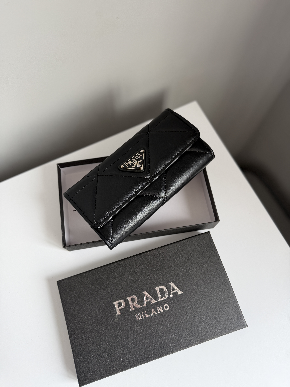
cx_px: 145
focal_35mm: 24
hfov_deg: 56.8
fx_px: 268
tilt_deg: -70.9
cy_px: 194
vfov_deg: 71.6
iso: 80
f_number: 1.78
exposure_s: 1/121
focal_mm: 6.76
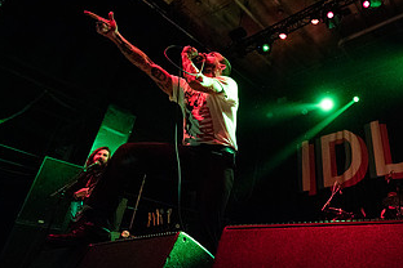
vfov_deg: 49.3
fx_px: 291
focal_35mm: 26
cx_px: 296
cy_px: 110
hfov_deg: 65.7
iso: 1600
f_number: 3.2
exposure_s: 1/200
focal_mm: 14
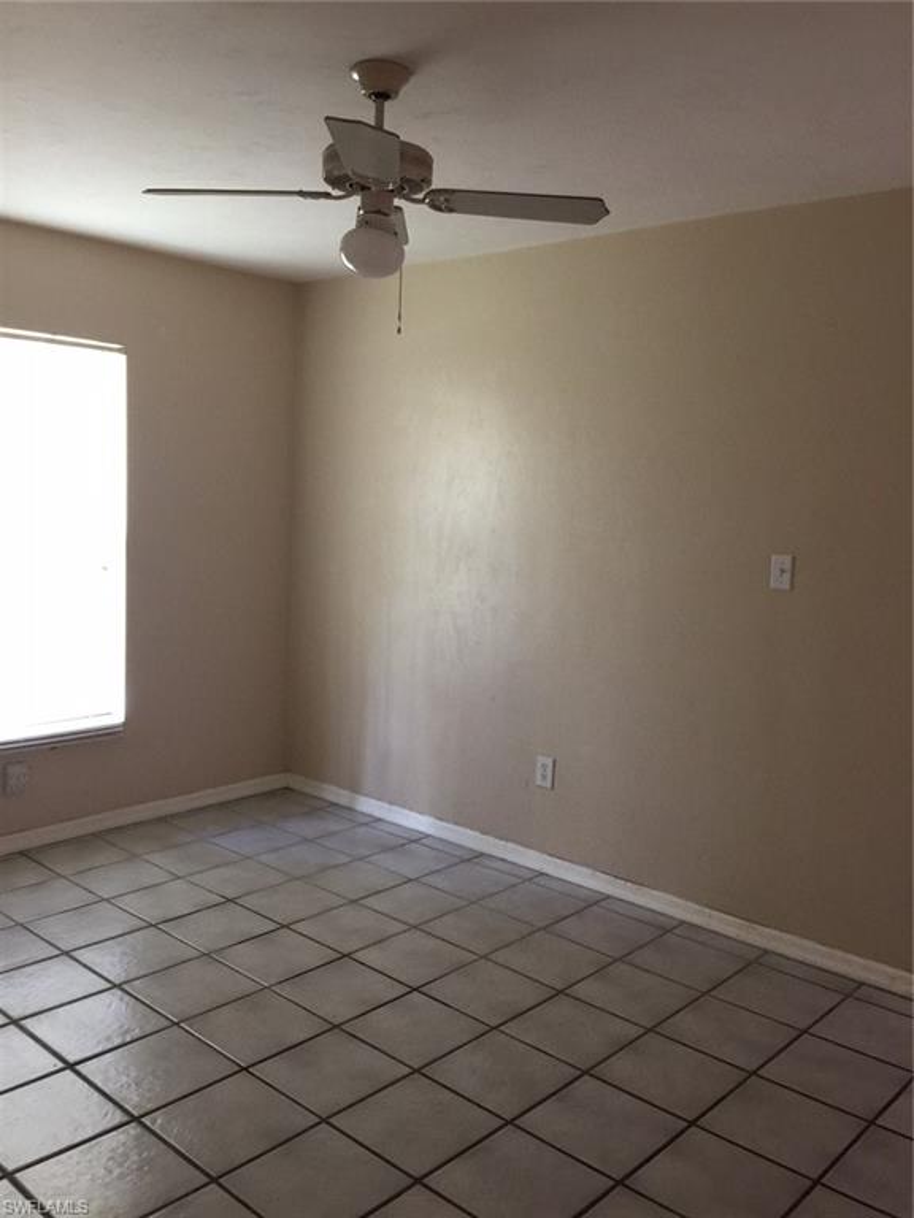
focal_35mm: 29
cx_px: 457
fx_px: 1021
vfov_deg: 61.7
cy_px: 609
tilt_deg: -5.1
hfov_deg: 48.2
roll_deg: -2.9
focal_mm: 4.15
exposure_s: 1/15
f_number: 2.2
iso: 80
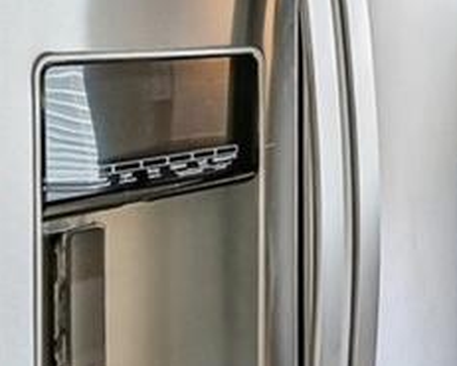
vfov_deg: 16.5
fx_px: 1231
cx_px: 1120
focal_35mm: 91
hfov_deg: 14.0
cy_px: -10
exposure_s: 1/60
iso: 400
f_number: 8
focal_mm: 14
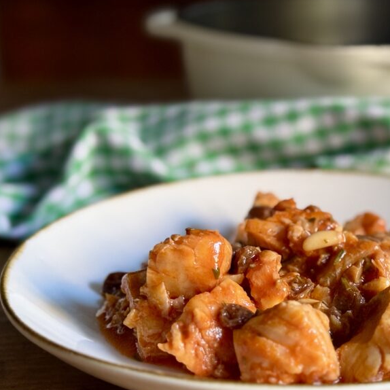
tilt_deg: -17.9
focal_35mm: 71
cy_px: 217
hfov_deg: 24.0
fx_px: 905
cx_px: 311
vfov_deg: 24.3
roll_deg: +0.5
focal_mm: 6.76
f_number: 1.78
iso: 250
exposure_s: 1/53
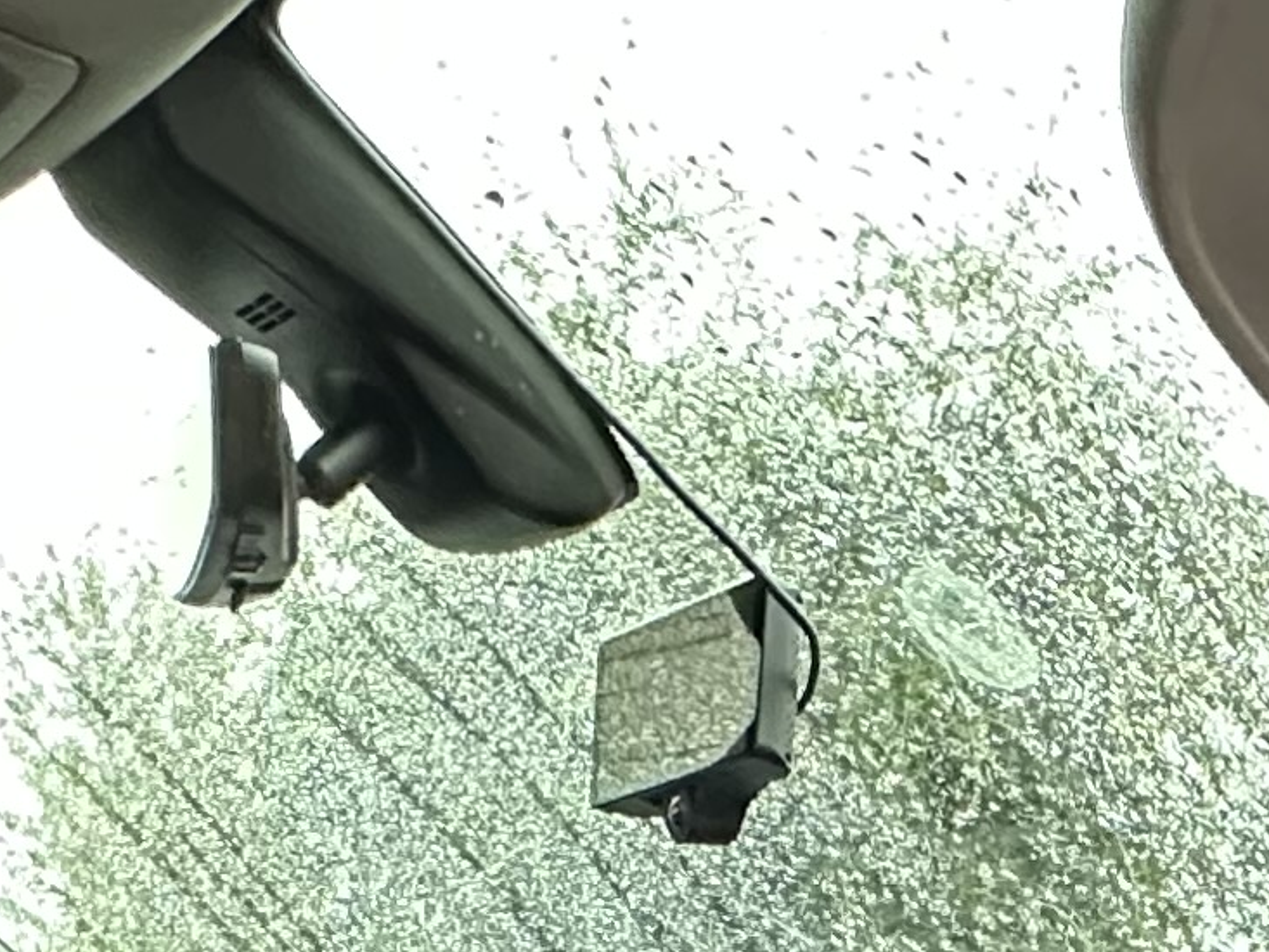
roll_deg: +1.5
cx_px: 1096
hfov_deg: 24.7
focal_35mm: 77
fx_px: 2823
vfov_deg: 13.2
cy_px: 2394
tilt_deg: -22.0
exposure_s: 1/60
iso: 500
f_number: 2.2
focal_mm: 2.22
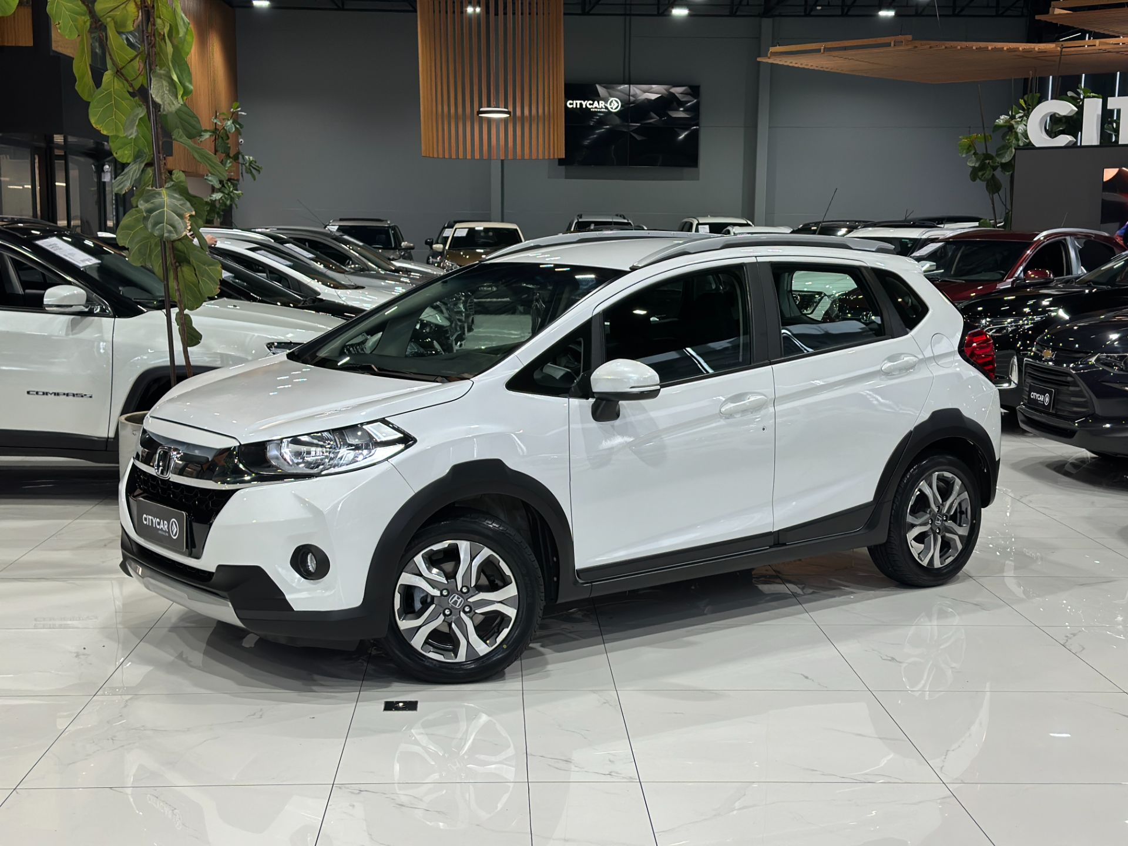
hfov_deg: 39.7
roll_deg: -0.5
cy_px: 423
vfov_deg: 30.3
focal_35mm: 48
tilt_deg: -8.0
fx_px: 1564
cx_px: 564
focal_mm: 6.86
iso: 100
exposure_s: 1/120
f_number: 1.78
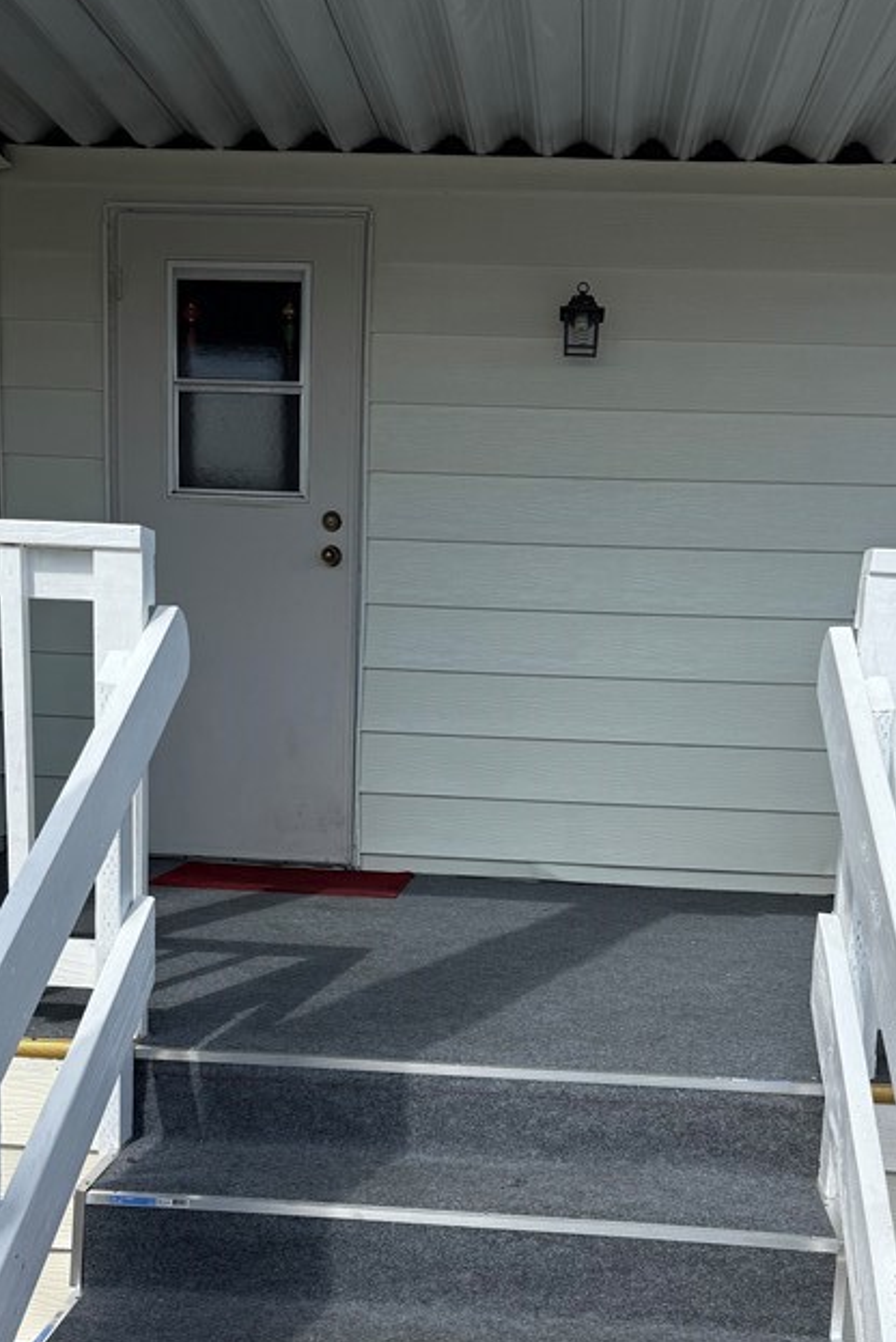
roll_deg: -2.0
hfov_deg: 32.7
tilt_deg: -7.6
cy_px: 967
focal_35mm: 41
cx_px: 465
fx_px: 1529
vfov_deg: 46.1
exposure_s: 1/6173
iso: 80
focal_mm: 6.76
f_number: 1.78
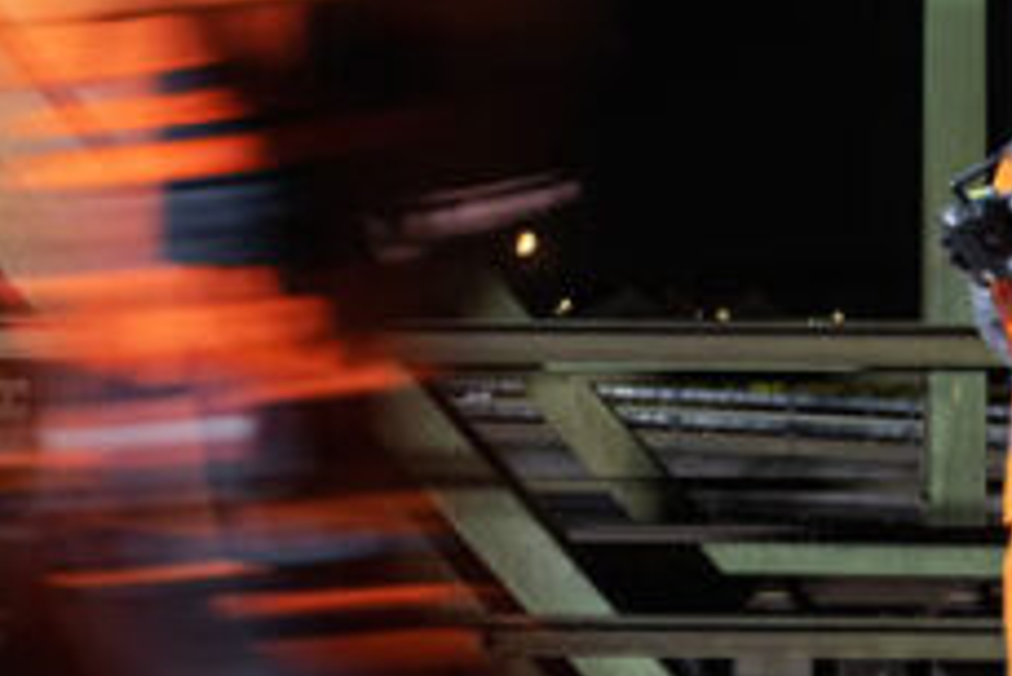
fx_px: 2138
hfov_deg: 26.5
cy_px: 504
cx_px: 632
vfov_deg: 17.9
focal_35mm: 76
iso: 500
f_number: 3.2
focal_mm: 17
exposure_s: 1/10
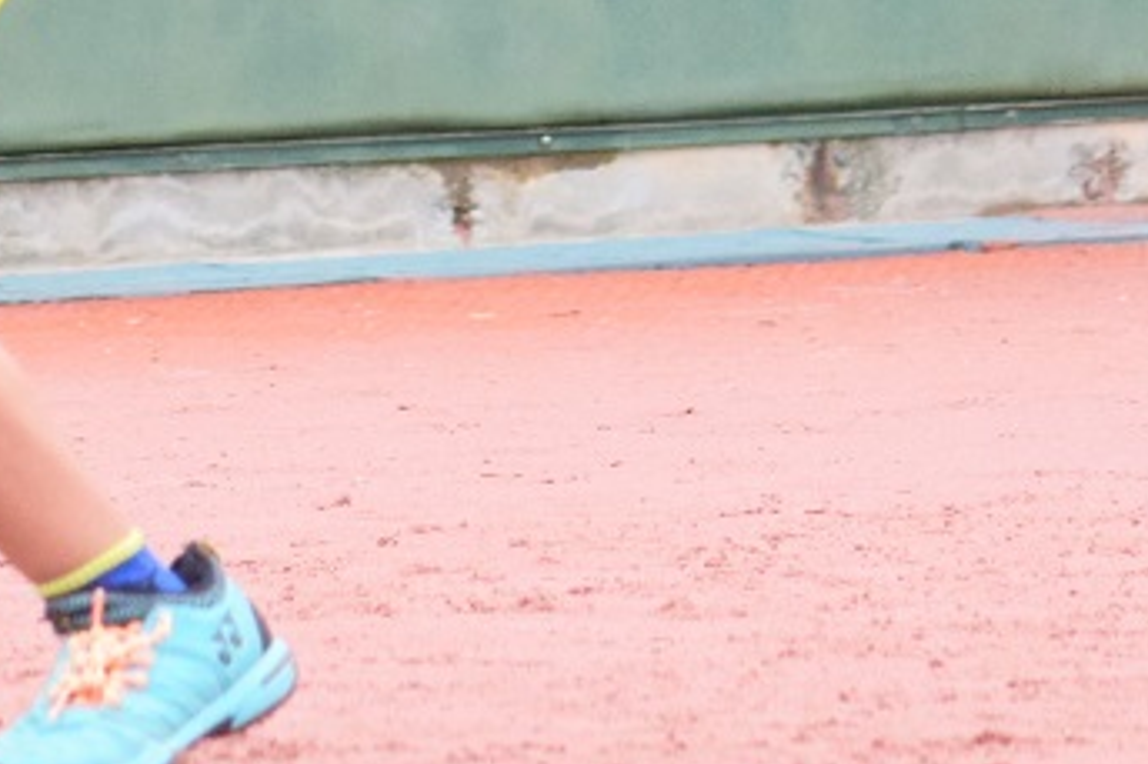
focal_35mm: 480
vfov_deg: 2.9
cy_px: -234
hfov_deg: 4.3
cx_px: -304
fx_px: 15299
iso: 1250
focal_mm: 110
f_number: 4.8
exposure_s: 1/1250
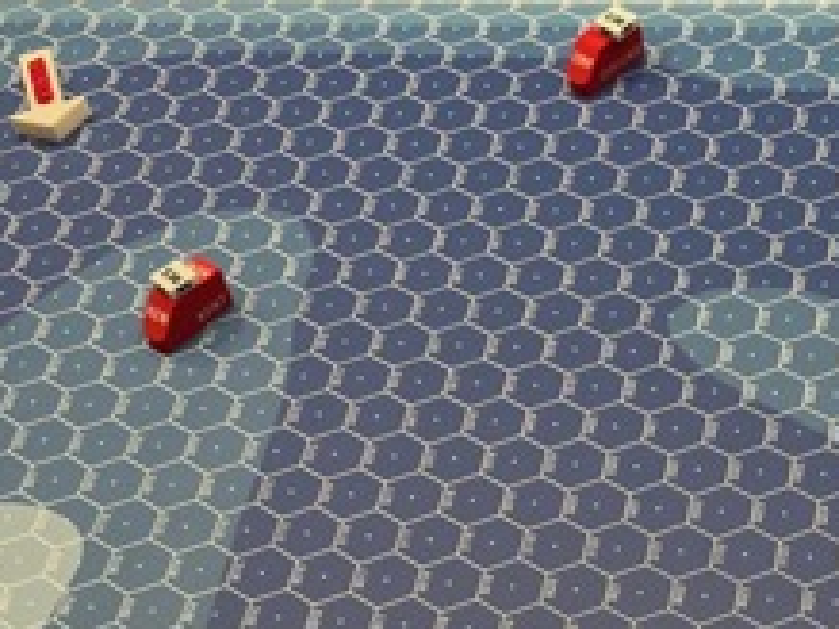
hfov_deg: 24.8
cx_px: 774
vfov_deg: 17.6
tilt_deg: -57.9
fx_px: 1841
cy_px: 905
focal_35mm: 76
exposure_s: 1/120
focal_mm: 4.2
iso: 100
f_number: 1.6
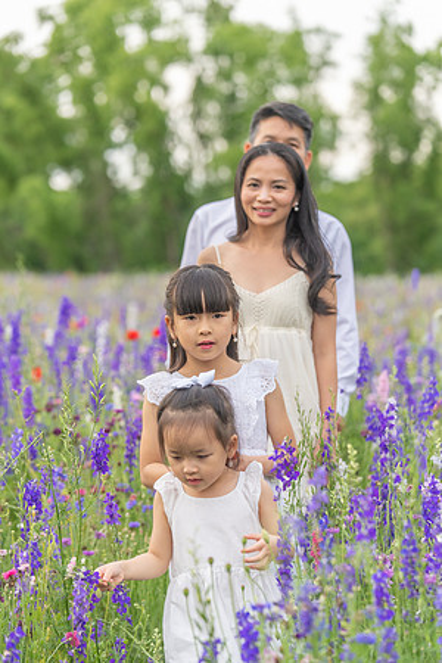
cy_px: 332
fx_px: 1842
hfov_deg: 13.7
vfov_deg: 20.4
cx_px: 221
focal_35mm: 100
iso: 640
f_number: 3.2
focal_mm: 100
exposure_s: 1/1250
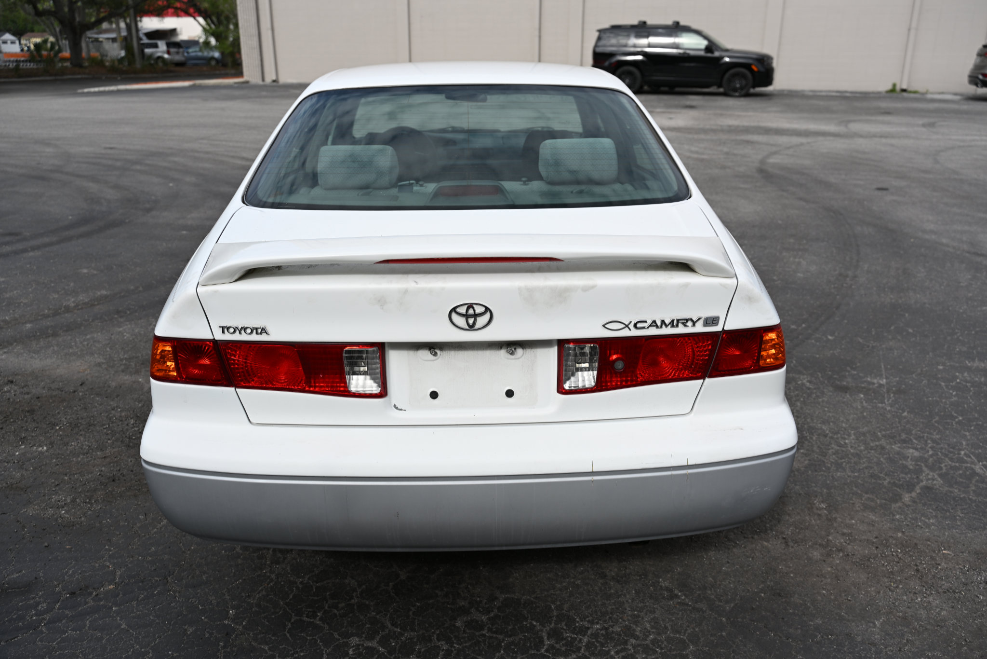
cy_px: 330
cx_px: 494
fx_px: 768
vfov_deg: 46.4
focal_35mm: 28
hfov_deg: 65.5
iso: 100
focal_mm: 28
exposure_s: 1/1000
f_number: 4
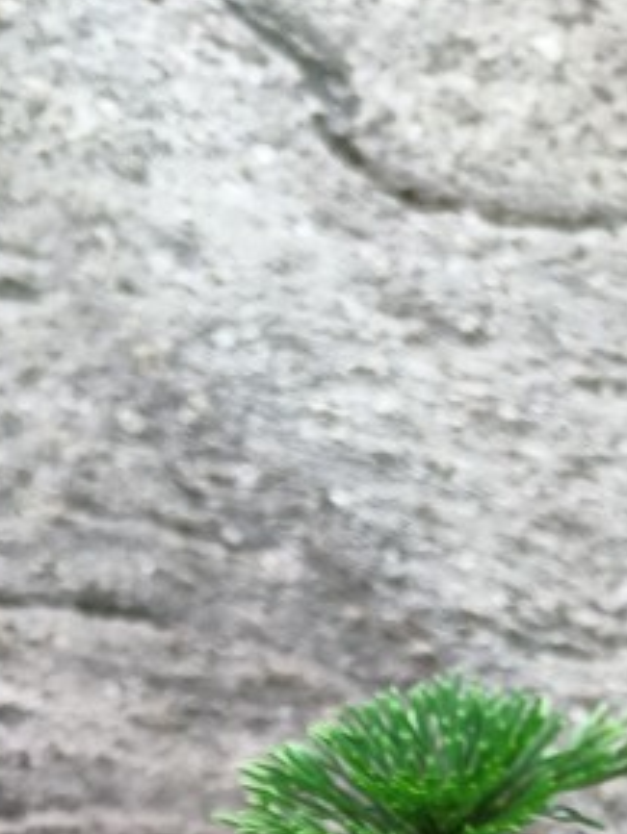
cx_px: 419
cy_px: 1407
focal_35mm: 96
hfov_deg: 15.4
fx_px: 2317
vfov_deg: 17.4
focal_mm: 4.77
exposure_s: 1/100
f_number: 1.8
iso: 125
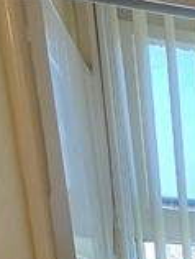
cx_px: 424
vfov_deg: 14.6
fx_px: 629
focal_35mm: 84
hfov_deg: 14.0
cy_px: 625
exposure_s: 1/60
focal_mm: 2.2
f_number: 2.2
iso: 64
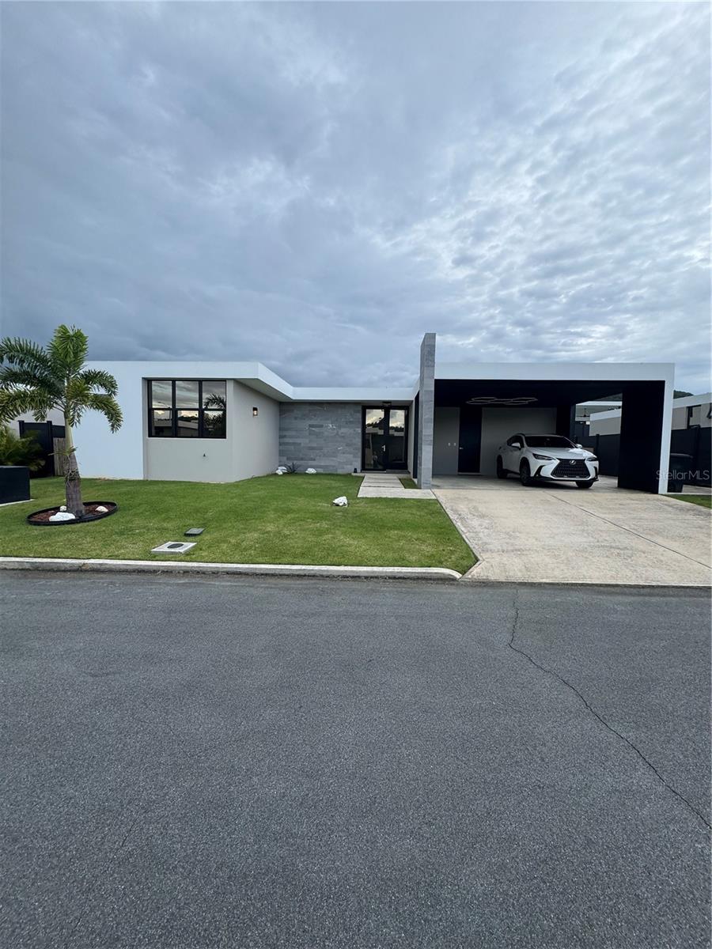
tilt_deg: -2.5
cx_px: 356
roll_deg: -0.4
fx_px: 384
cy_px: 474
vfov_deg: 102.1
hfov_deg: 85.7
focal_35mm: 14
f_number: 2.2
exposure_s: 1/518
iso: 40
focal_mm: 2.22
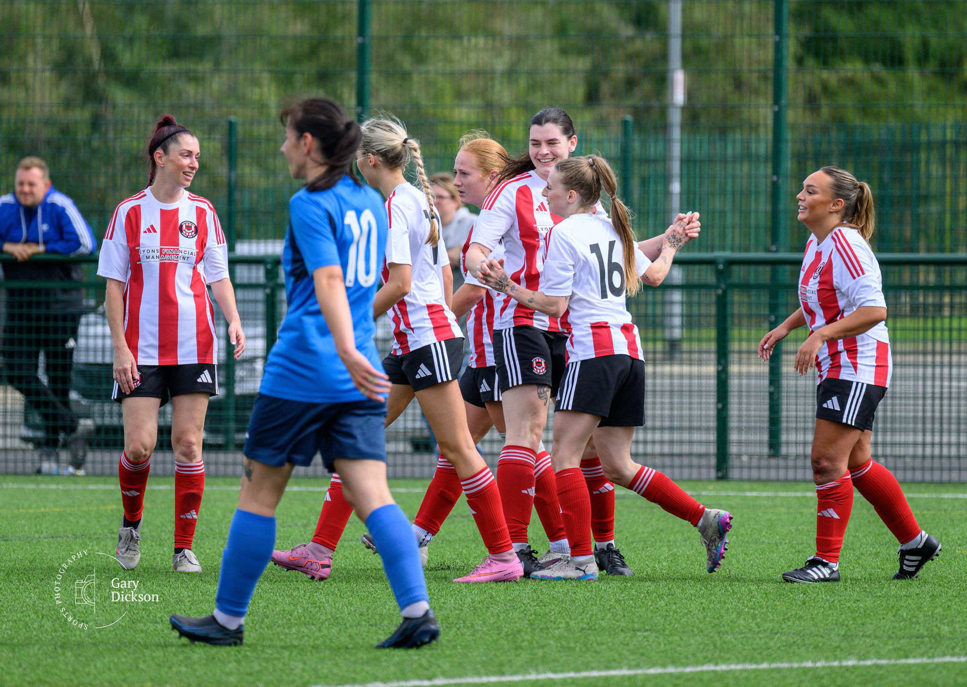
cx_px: 573
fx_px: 13490
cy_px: 211
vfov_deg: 2.9
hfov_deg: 4.1
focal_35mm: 492
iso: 800
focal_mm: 340
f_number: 5.3
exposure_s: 1/1600
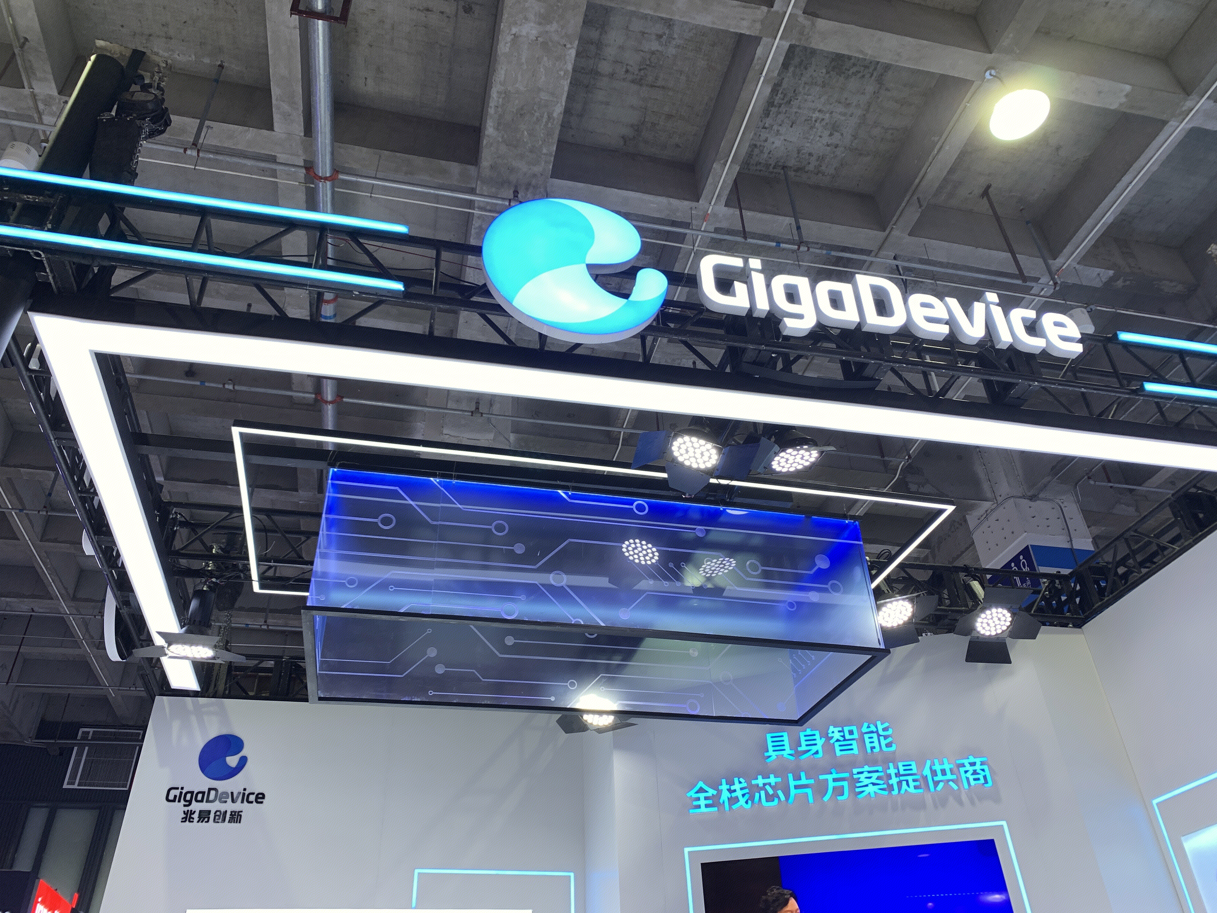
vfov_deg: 53.1
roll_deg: +1.1
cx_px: 608
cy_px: 456
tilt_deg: +35.3
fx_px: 914
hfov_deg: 67.3
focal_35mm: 26
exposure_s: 1/100
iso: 32
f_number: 1.8
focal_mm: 4.25
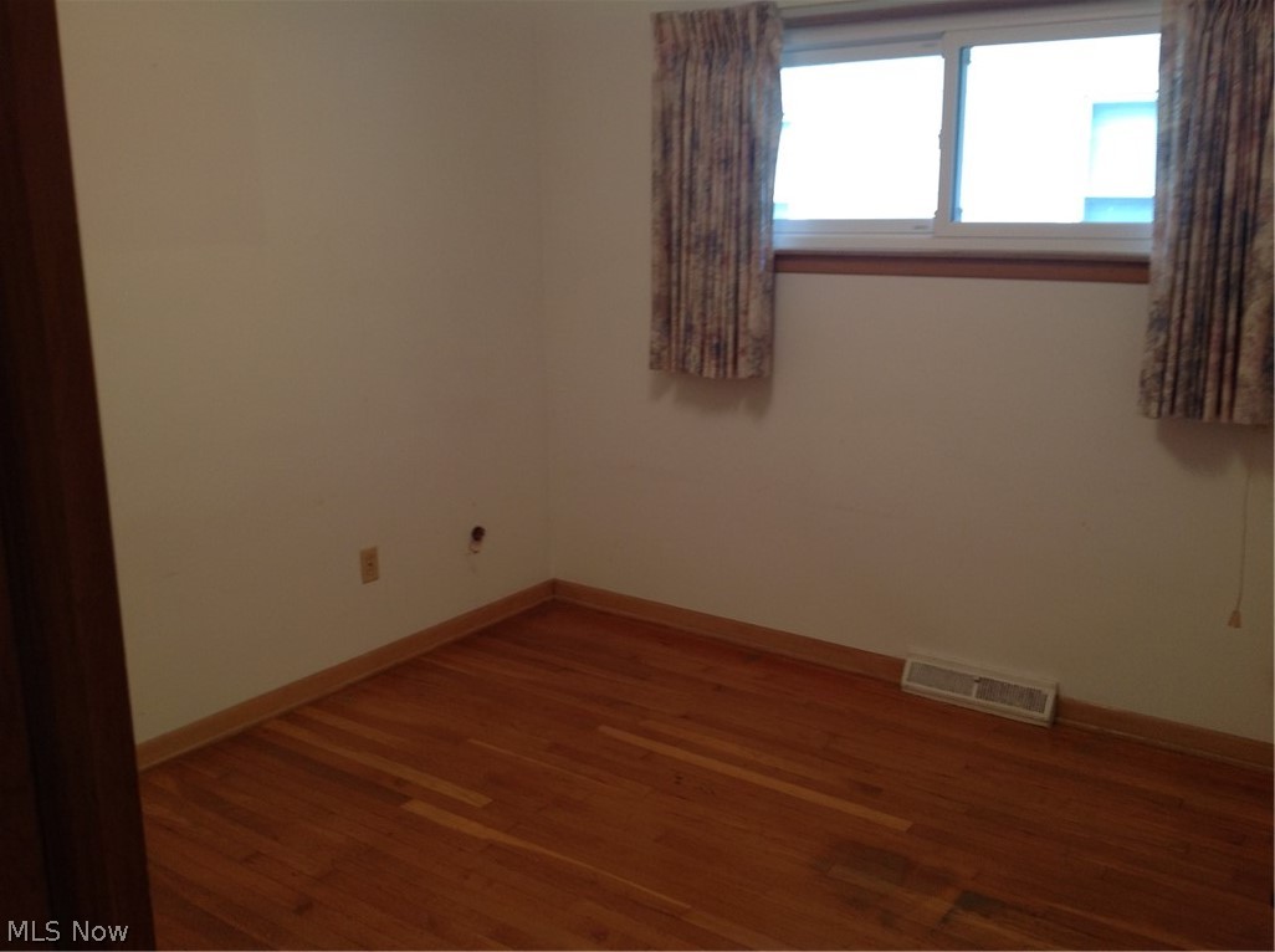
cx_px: 638
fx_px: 1287
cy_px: 476
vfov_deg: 40.6
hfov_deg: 52.7
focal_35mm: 35
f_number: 2.4
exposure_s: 1/24
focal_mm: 4.28
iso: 50
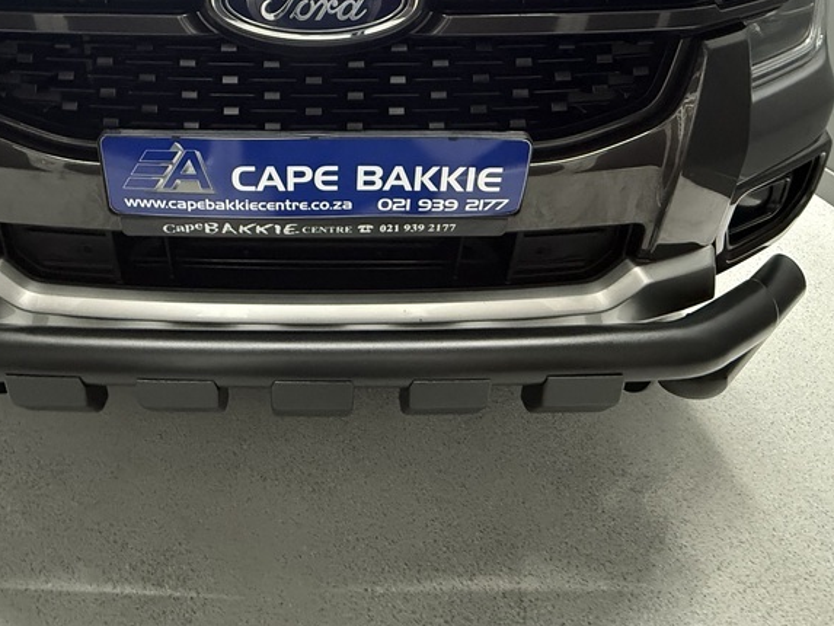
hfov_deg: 68.2
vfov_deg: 49.4
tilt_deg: -17.8
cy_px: 73
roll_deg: +0.4
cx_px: 307
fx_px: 602
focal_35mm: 25
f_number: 2.2
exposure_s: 1/50
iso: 800
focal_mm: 2.22
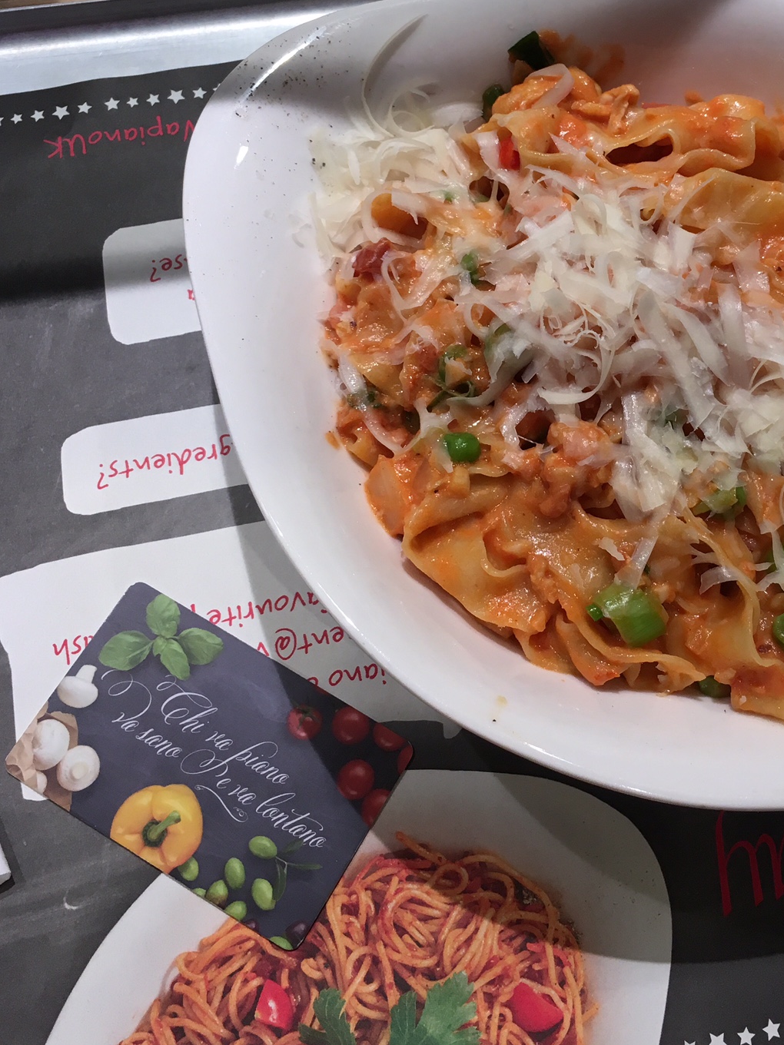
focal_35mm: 43
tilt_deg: -66.2
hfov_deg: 33.1
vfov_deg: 43.3
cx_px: 569
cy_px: 355
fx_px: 1299
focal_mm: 4.15
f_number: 2.2
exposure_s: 1/33
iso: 25
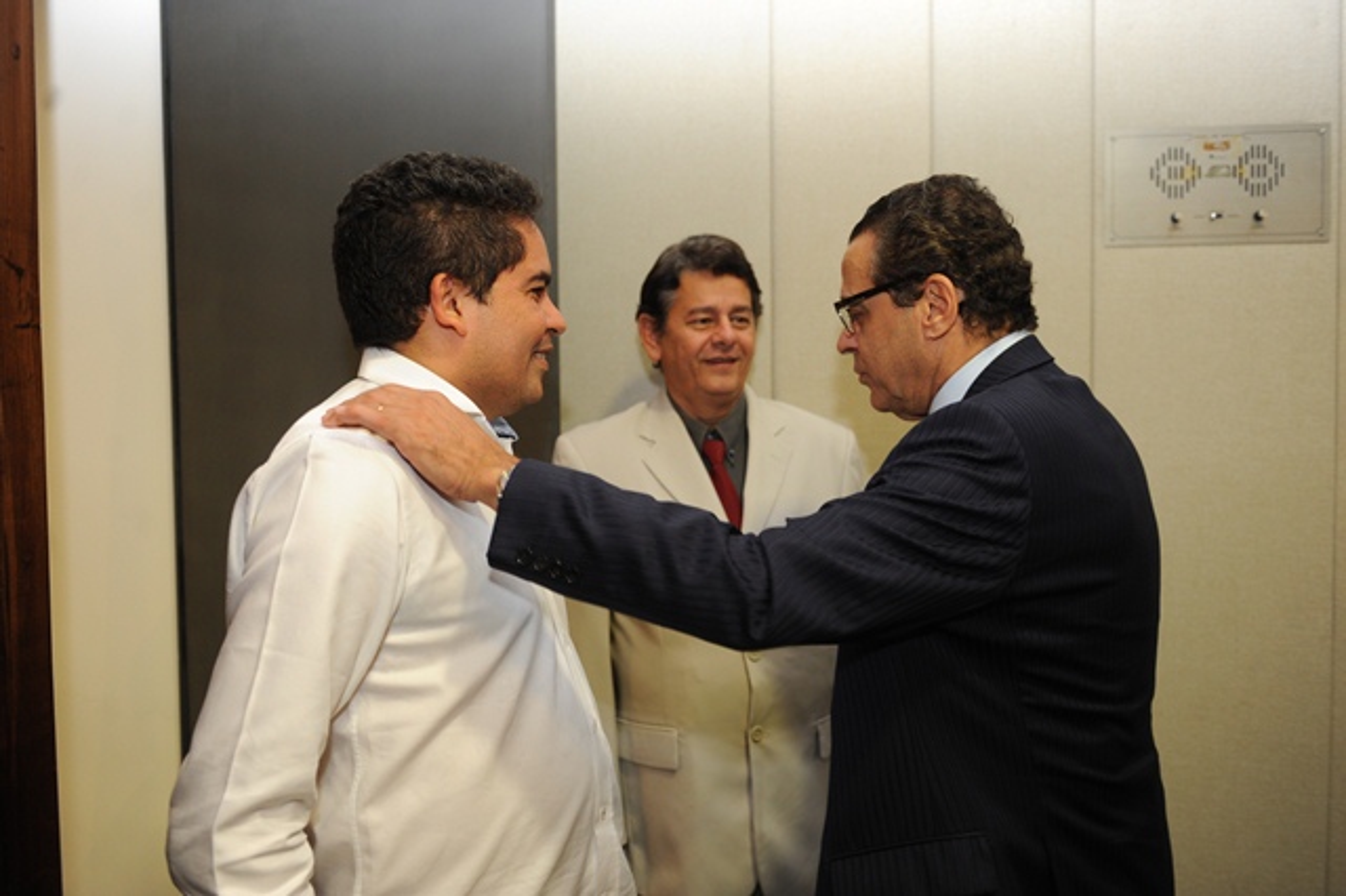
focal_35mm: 29
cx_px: 673
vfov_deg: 44.9
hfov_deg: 63.7
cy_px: 448
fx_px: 1084
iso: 800
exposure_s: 1/80
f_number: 2.8
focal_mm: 29
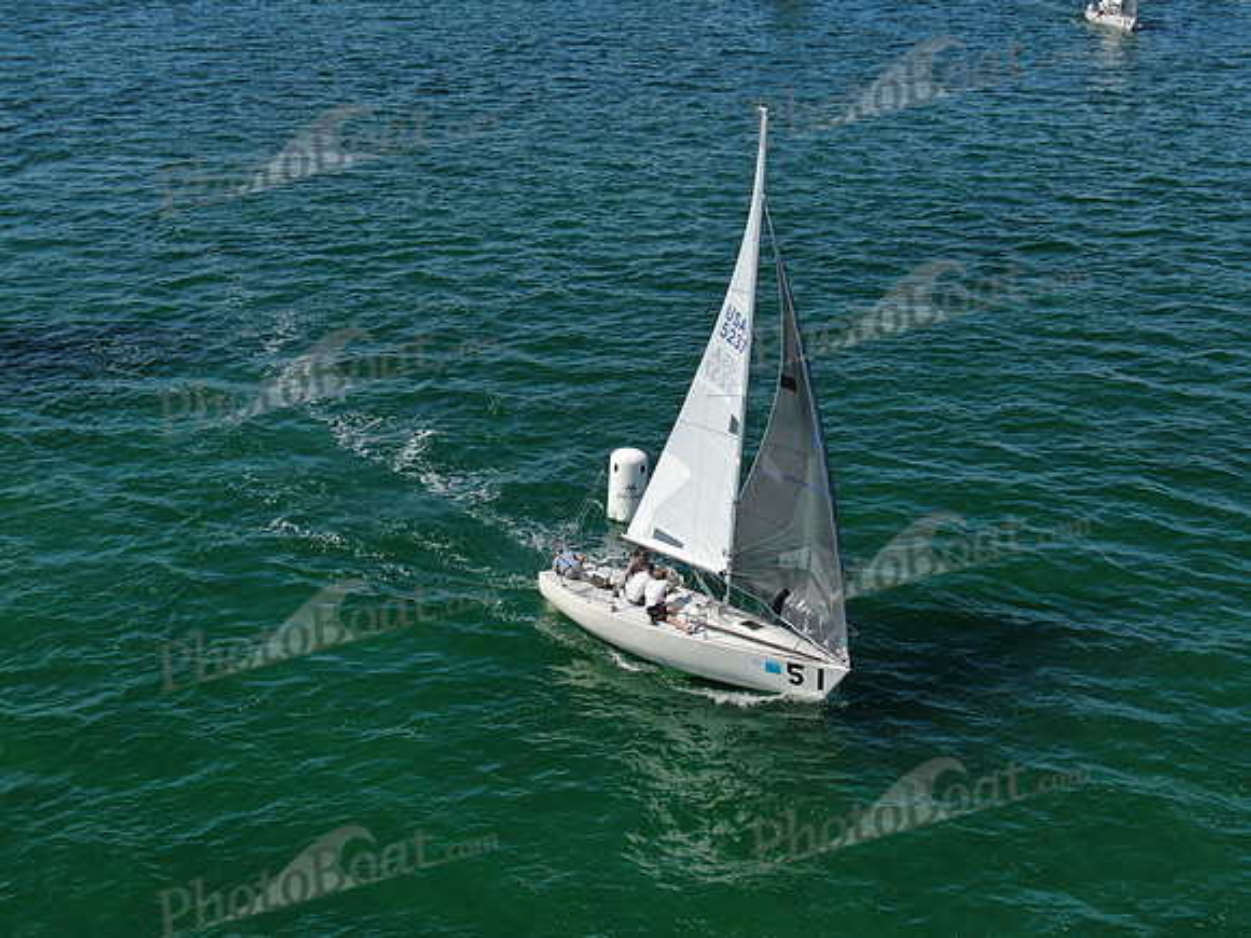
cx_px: 626
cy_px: 469
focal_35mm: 47
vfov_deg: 30.9
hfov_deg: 40.4
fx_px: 1699
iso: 100
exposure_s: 1/1000
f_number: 3.8
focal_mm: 8.42
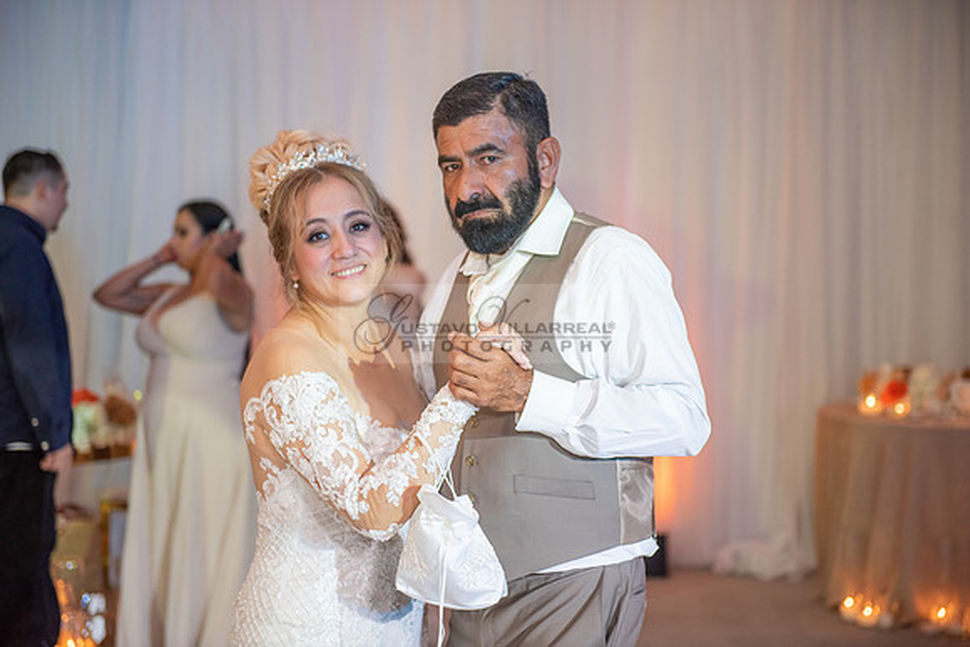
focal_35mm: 70
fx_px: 1886
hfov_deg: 28.8
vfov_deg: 19.5
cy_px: 324
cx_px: 485
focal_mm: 70
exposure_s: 1/160
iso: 1000
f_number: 2.8
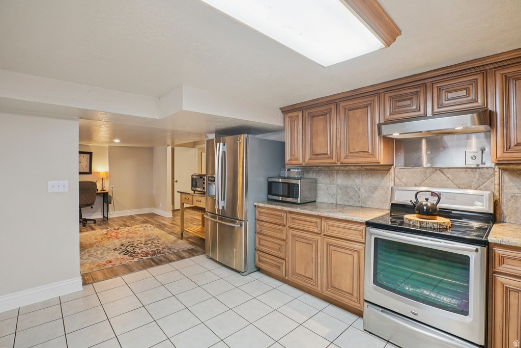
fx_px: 232
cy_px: 174
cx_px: 260
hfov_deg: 96.7
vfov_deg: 73.8
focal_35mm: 16
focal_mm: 16
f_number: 8
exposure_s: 1/6
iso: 400
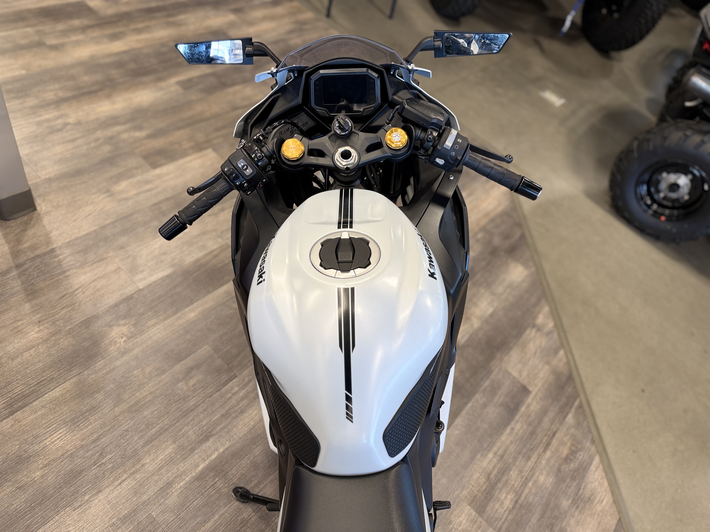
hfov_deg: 71.6
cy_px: 266
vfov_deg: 56.8
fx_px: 492
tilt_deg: -48.3
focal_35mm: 24
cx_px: 355
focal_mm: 6.76
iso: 125
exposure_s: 1/120
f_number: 1.78
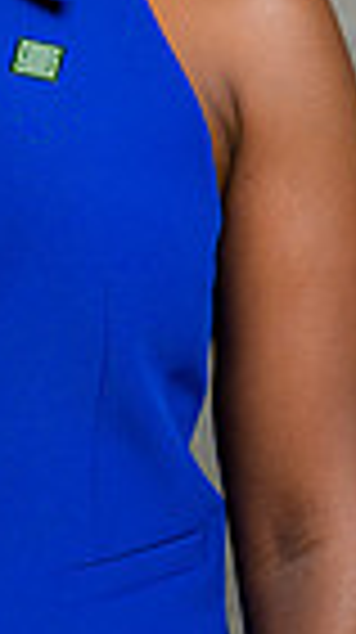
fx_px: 4780
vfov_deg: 7.6
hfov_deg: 4.3
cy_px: 220
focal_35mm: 284
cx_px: -104
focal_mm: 85
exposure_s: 1/200
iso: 125
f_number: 5
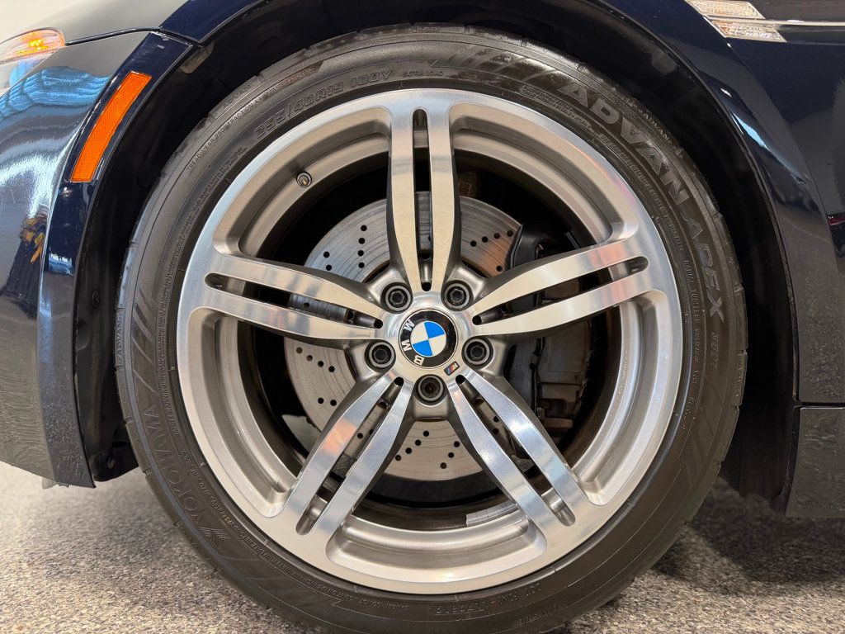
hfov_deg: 71.6
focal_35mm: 24
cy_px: 317
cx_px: 422
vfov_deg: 56.8
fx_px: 586
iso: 160
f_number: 1.78
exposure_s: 1/120
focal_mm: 6.76
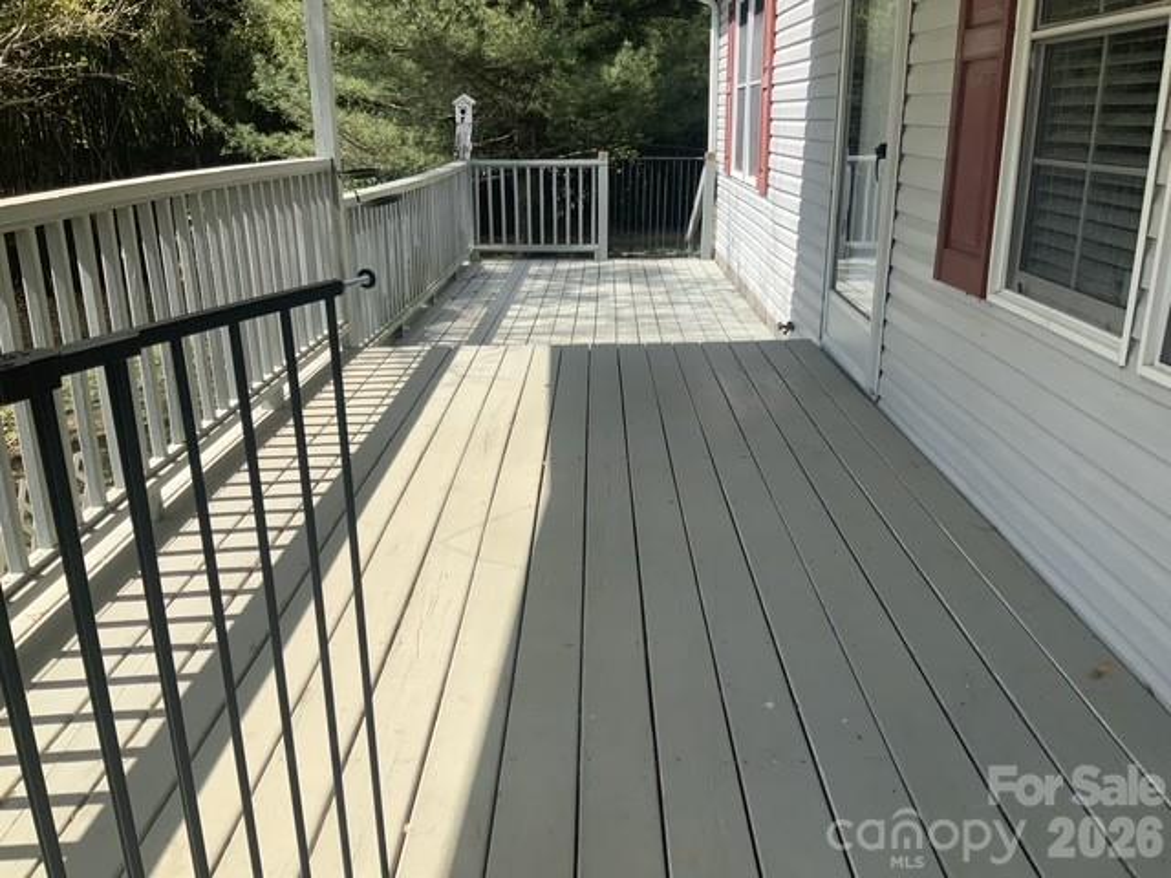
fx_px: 981
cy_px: 439
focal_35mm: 29
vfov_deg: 48.2
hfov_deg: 61.7
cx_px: 586
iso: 16
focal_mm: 3
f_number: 1.8
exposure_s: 1/1221
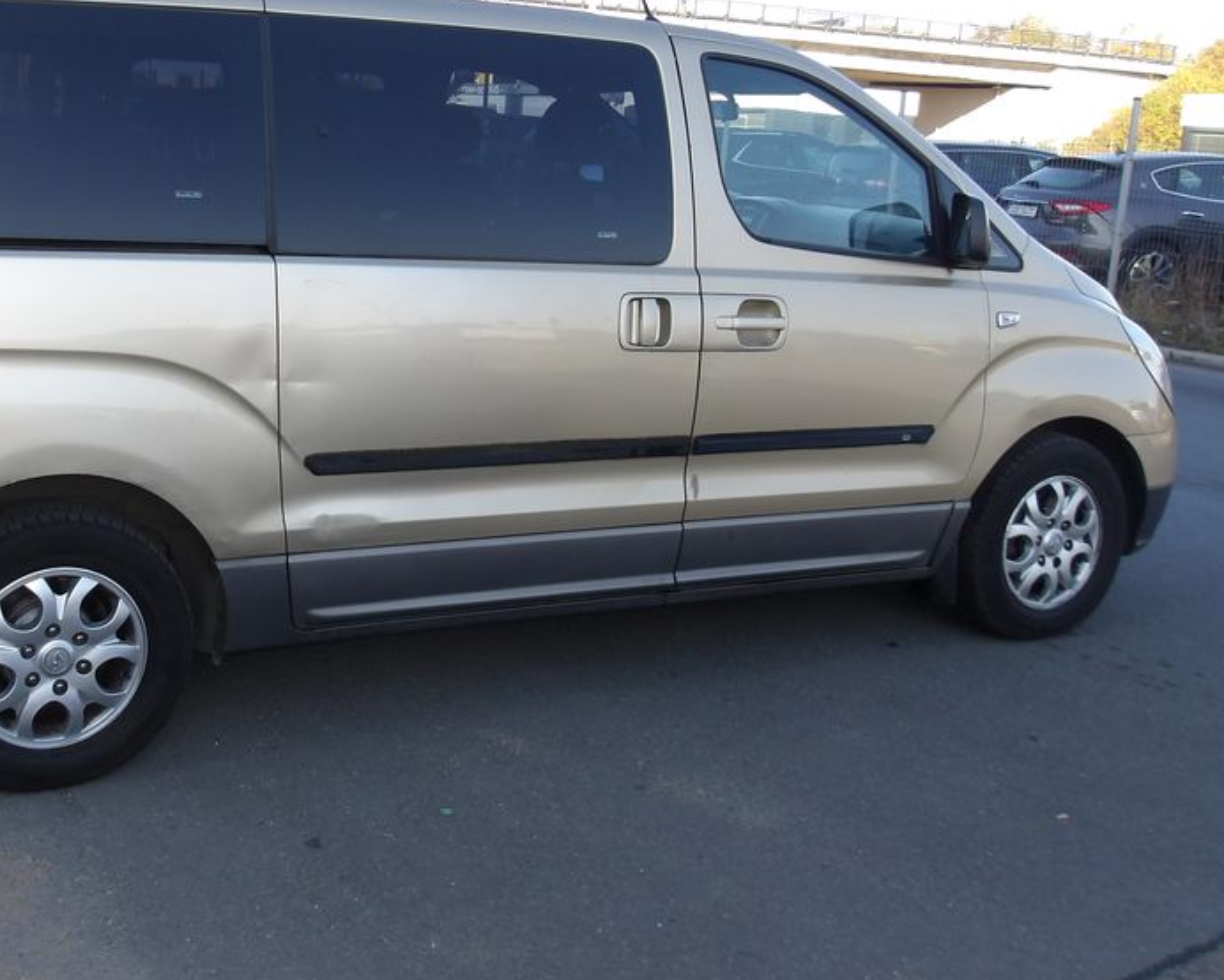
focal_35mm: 39
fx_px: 1413
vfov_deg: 38.0
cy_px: 363
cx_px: 356
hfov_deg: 45.7
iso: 100
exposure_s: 1/359
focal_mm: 4.9
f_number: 3
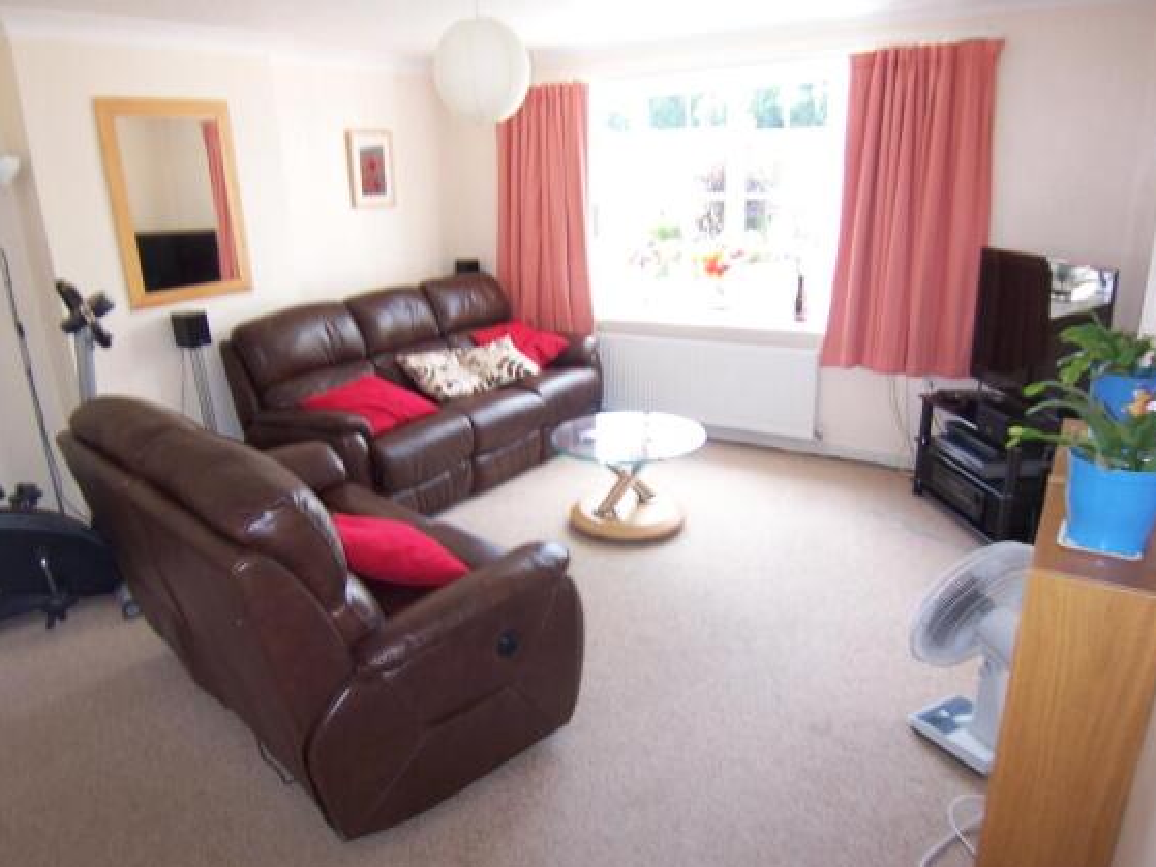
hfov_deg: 71.6
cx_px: 566
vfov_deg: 56.8
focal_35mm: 24
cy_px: 436
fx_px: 801
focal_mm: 3.8
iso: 100
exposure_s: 1/30
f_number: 2.8
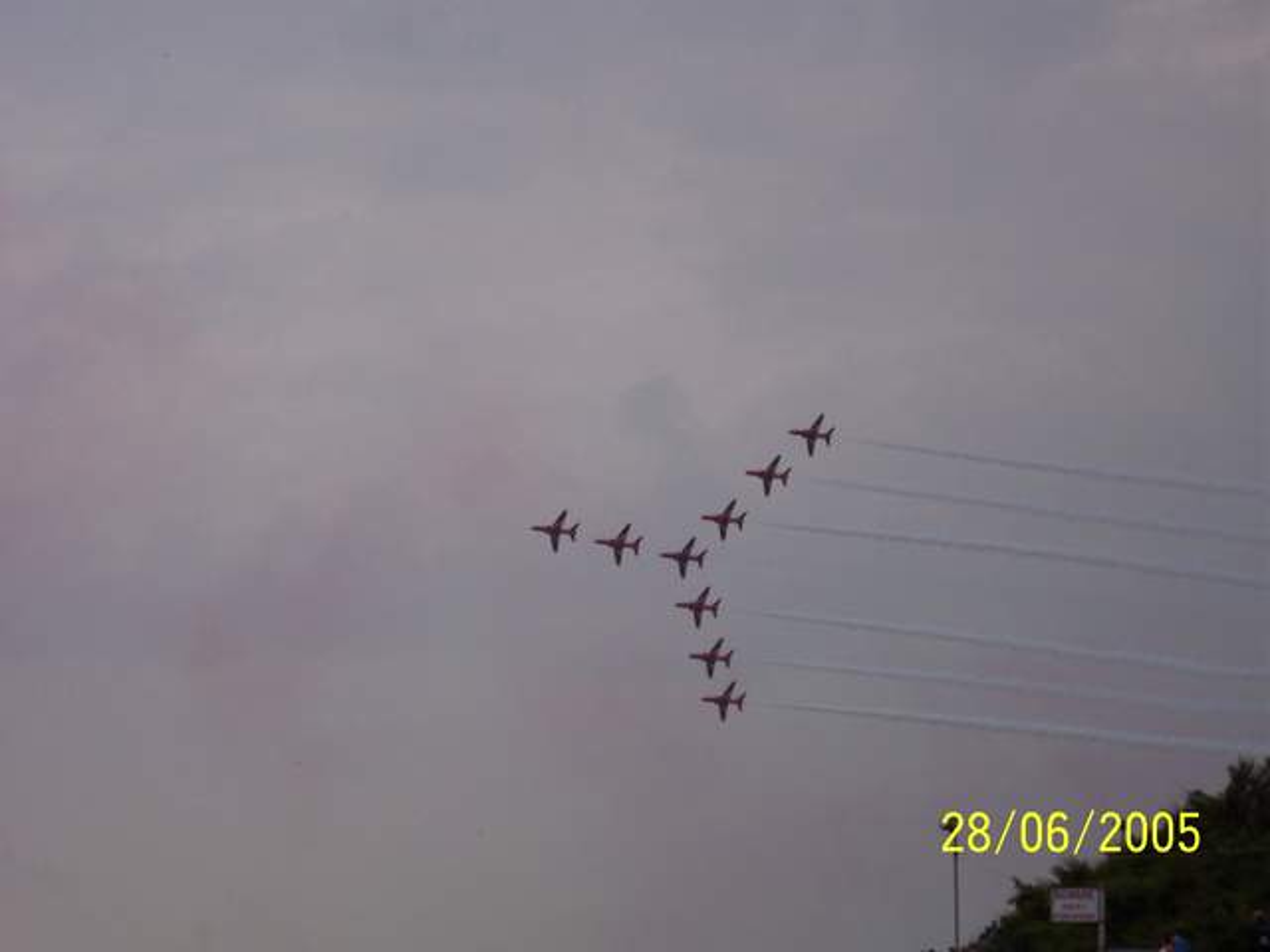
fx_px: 4182
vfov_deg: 13.0
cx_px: 635
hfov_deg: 17.3
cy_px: 476
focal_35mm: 114
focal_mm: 24
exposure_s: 1/700
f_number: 4.8
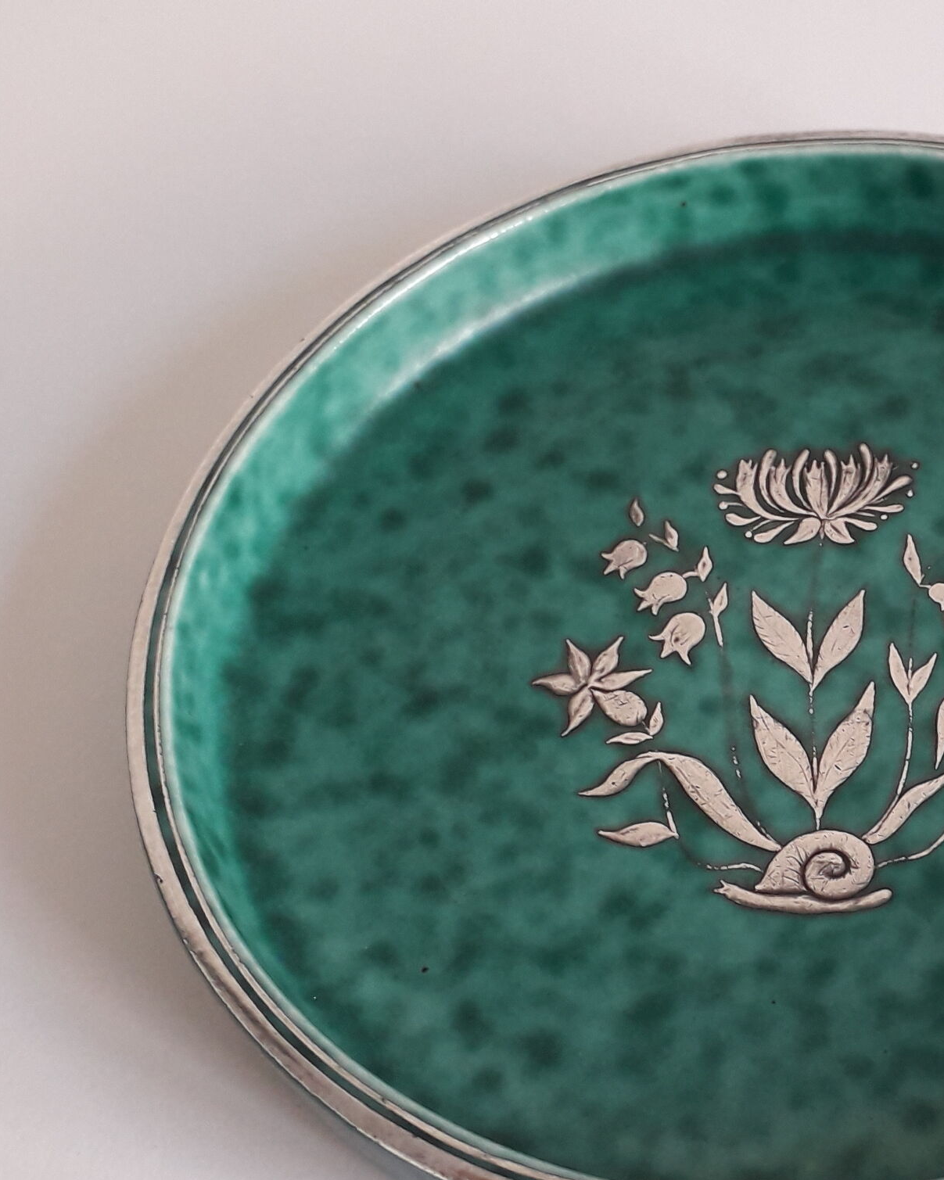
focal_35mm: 57
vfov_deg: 32.9
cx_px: 924
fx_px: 1991
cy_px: 713
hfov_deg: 25.5
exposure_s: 1/50
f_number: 1.9
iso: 100
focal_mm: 3.6
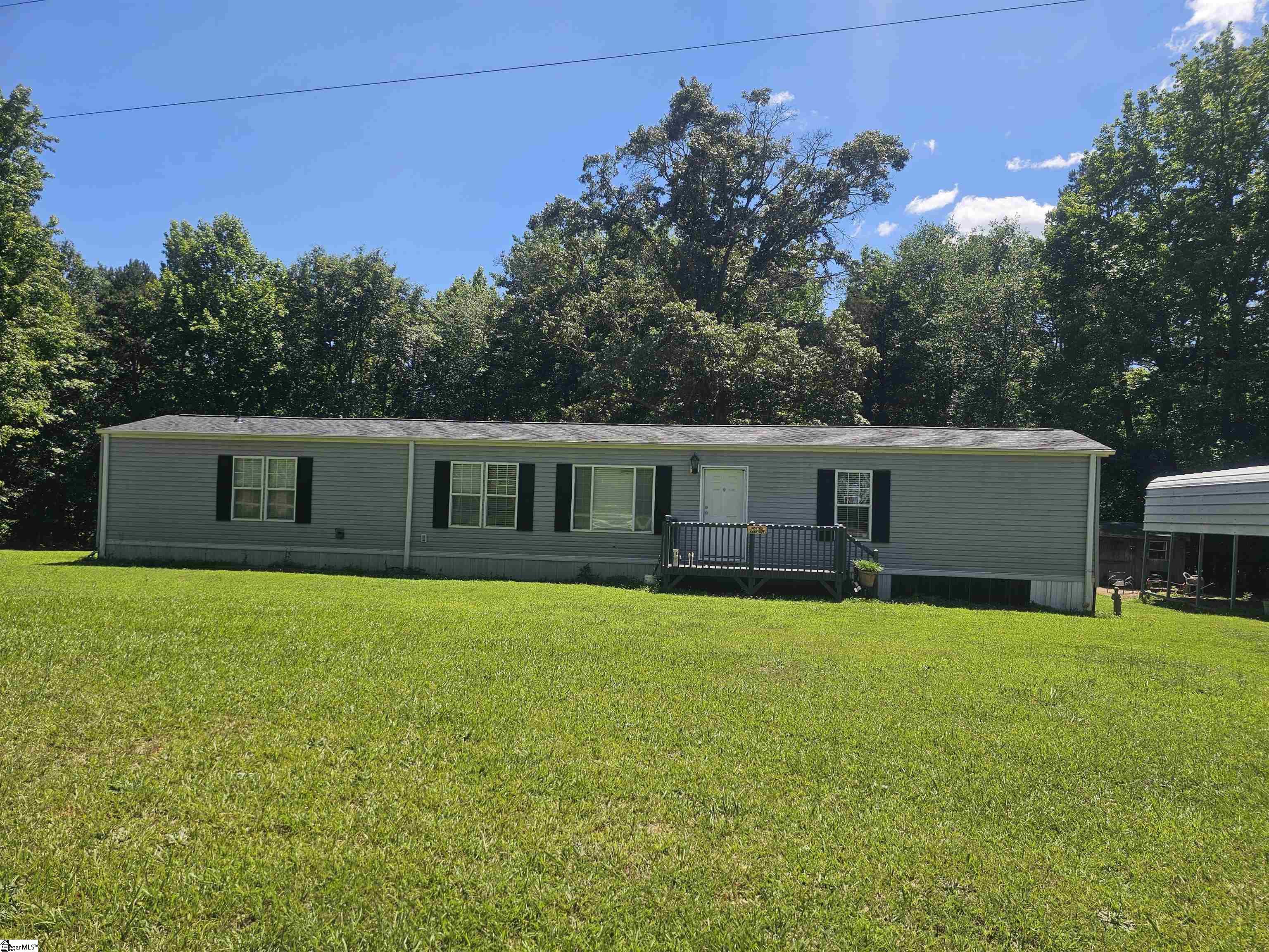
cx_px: 634
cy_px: 476
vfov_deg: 58.9
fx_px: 843
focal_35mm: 23
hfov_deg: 73.9
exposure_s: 1/650
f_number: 1.7
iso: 10
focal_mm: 6.3
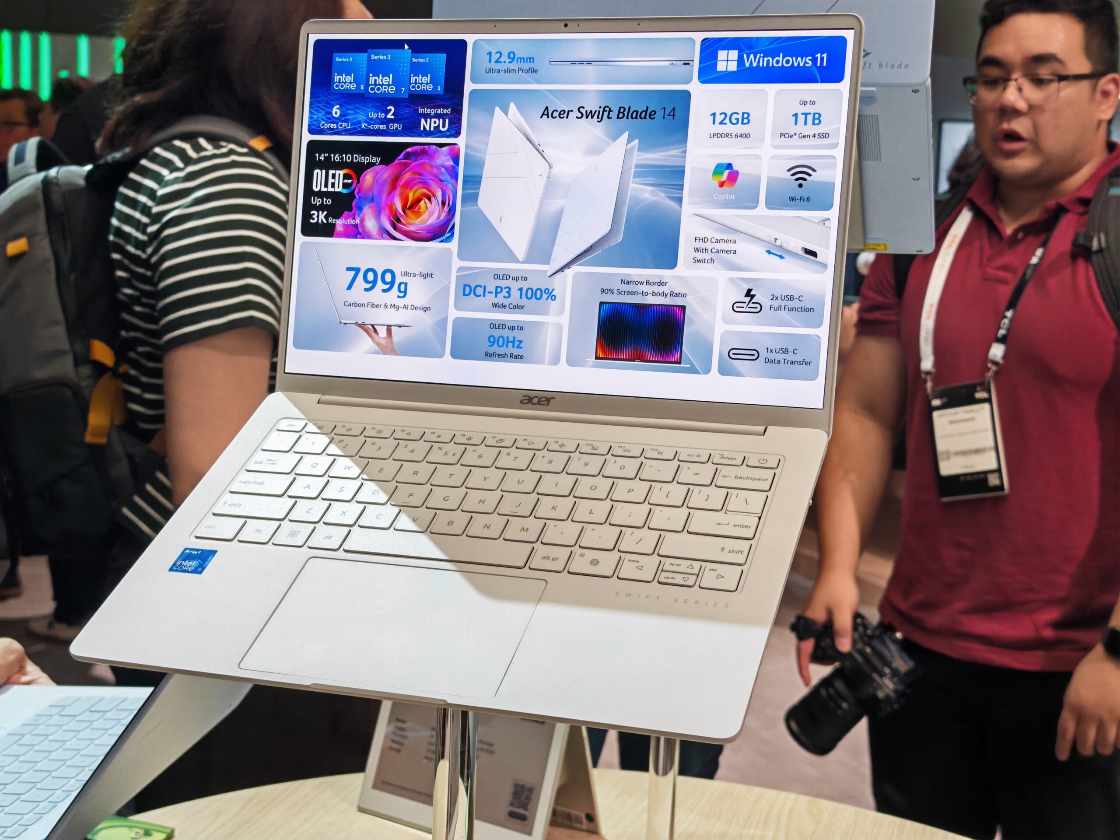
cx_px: 560
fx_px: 1553
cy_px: 420
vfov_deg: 30.3
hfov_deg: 39.7
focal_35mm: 48
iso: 64
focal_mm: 6.83
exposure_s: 1/120
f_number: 2
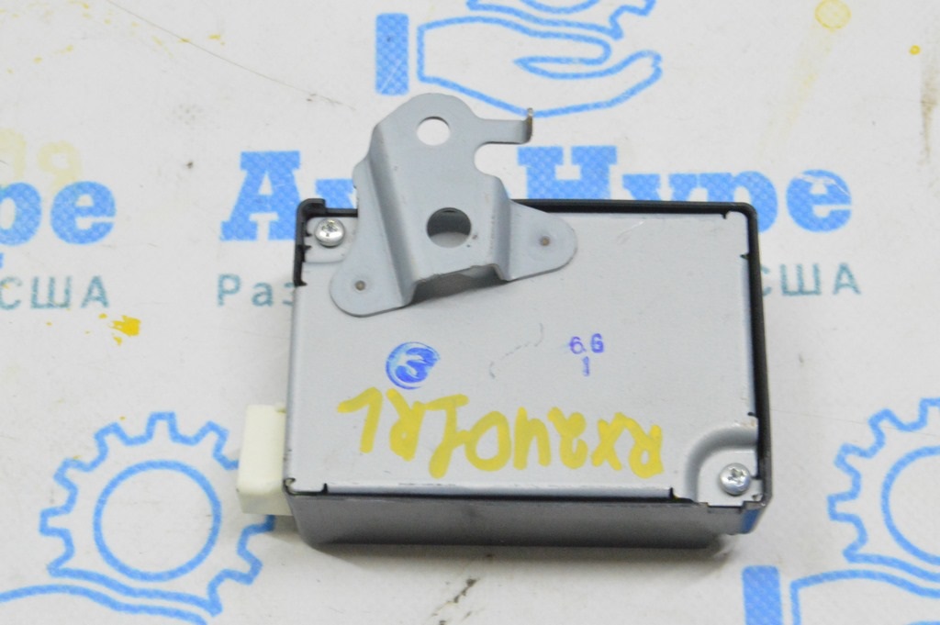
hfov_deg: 24.6
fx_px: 2152
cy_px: 312
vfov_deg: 16.5
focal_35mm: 82
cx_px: 470
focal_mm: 55
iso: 6400
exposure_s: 1/20
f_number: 20
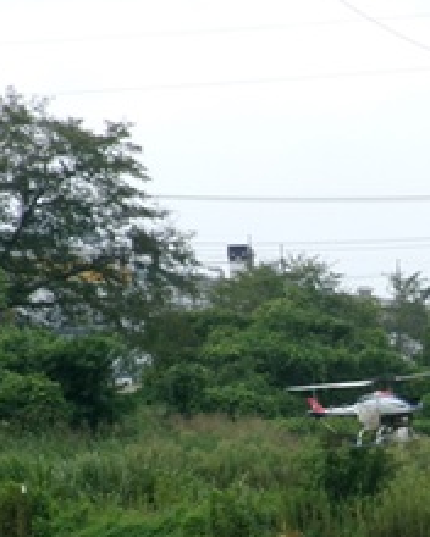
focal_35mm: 377
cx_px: 403
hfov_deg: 4.1
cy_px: 375
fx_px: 5997
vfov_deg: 5.1
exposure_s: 1/280
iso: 100
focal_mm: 25.5
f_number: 6.3
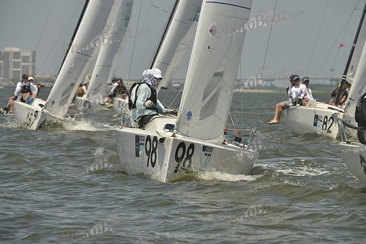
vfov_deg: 4.9
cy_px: 122
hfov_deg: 7.4
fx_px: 2847
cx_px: 183
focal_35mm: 280
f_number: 10
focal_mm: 280
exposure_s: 1/1250
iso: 280
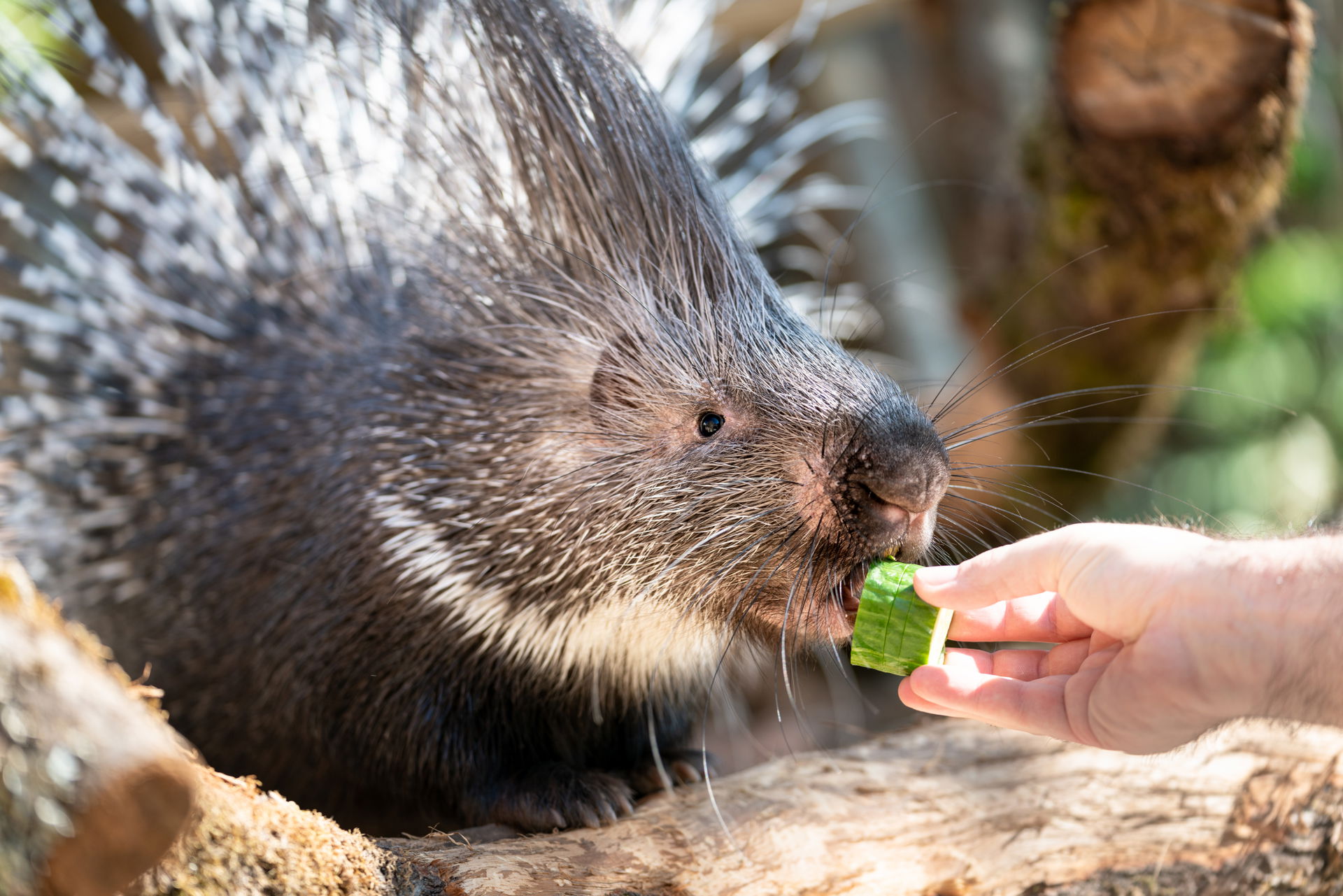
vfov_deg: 11.4
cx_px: 672
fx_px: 4477
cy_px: 448
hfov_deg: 17.1
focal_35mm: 120
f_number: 2.8
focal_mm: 120
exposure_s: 1/500
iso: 100
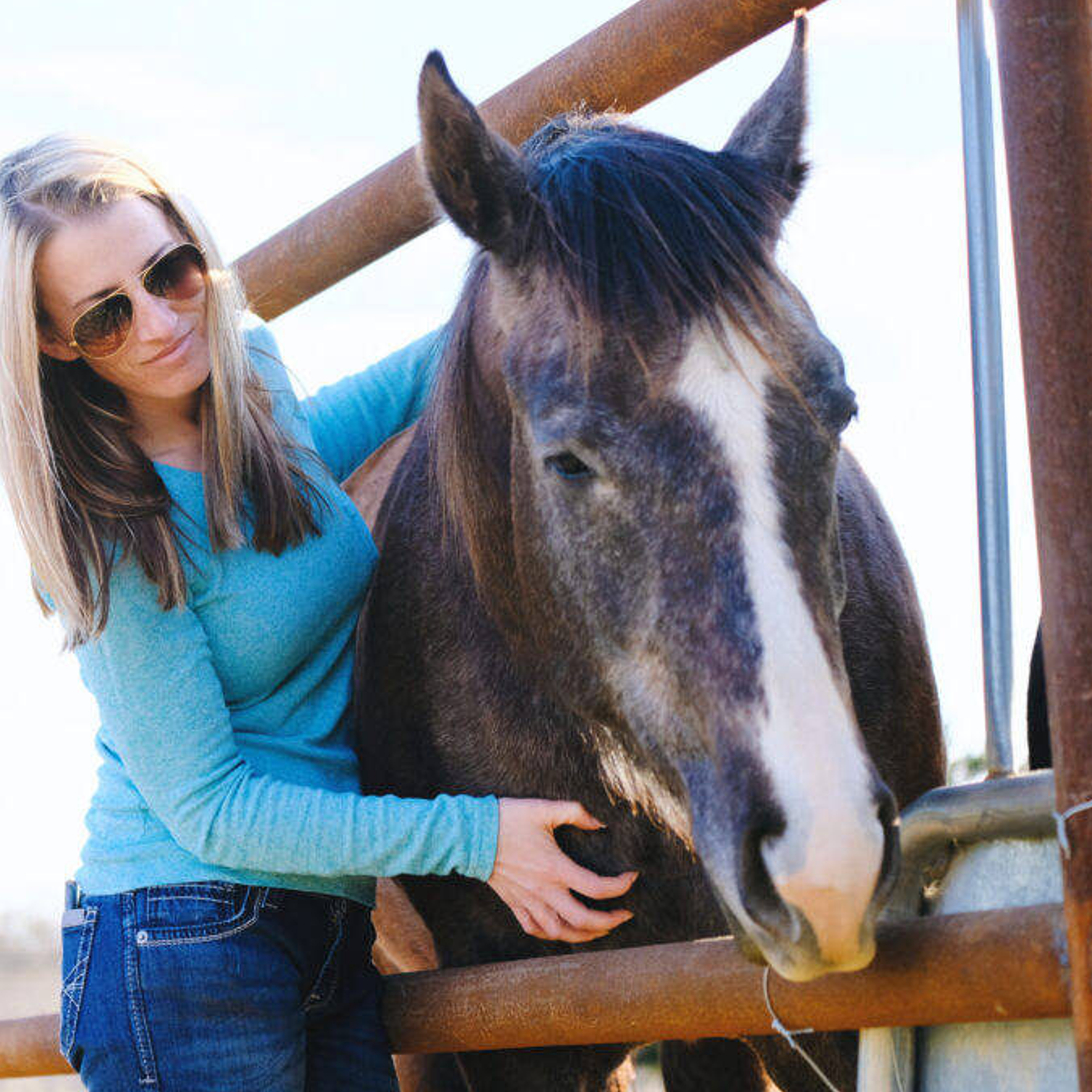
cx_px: 349
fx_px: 3819
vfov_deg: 16.3
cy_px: 546
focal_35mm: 107
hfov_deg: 16.2
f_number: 3.5
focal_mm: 55
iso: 400
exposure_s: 1/500
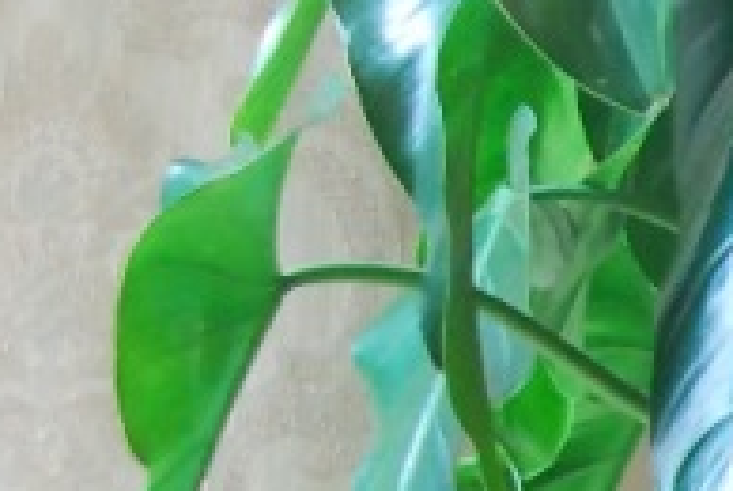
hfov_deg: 4.8
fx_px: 8320
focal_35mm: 408
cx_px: 2250
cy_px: 901
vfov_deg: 3.4
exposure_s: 1/50
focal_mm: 34
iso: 800
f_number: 5
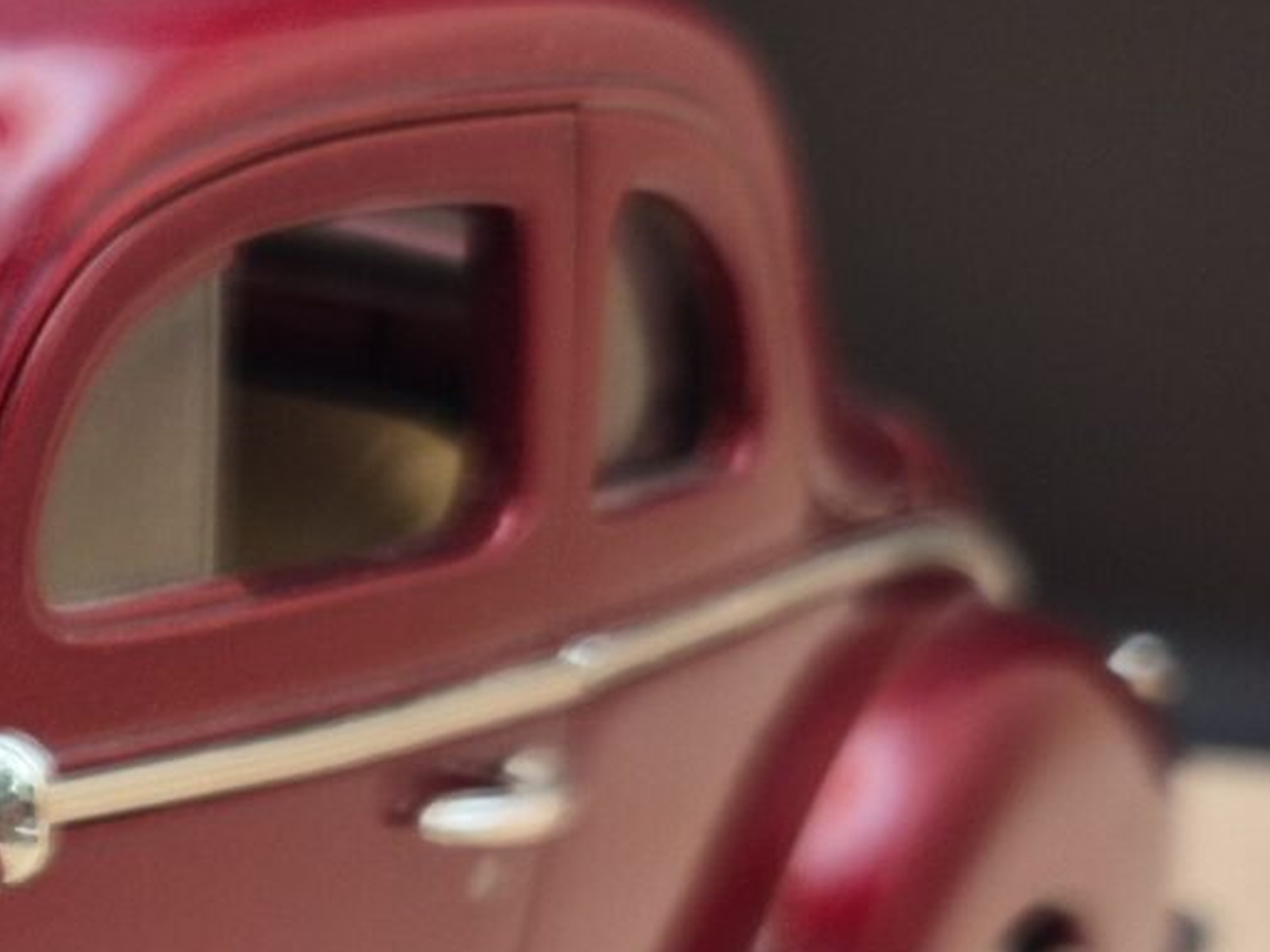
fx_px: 4219
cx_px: -997
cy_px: 1180
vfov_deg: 12.5
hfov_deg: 15.0
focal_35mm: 115
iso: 32
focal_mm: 5.4
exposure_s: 1/82
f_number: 1.8
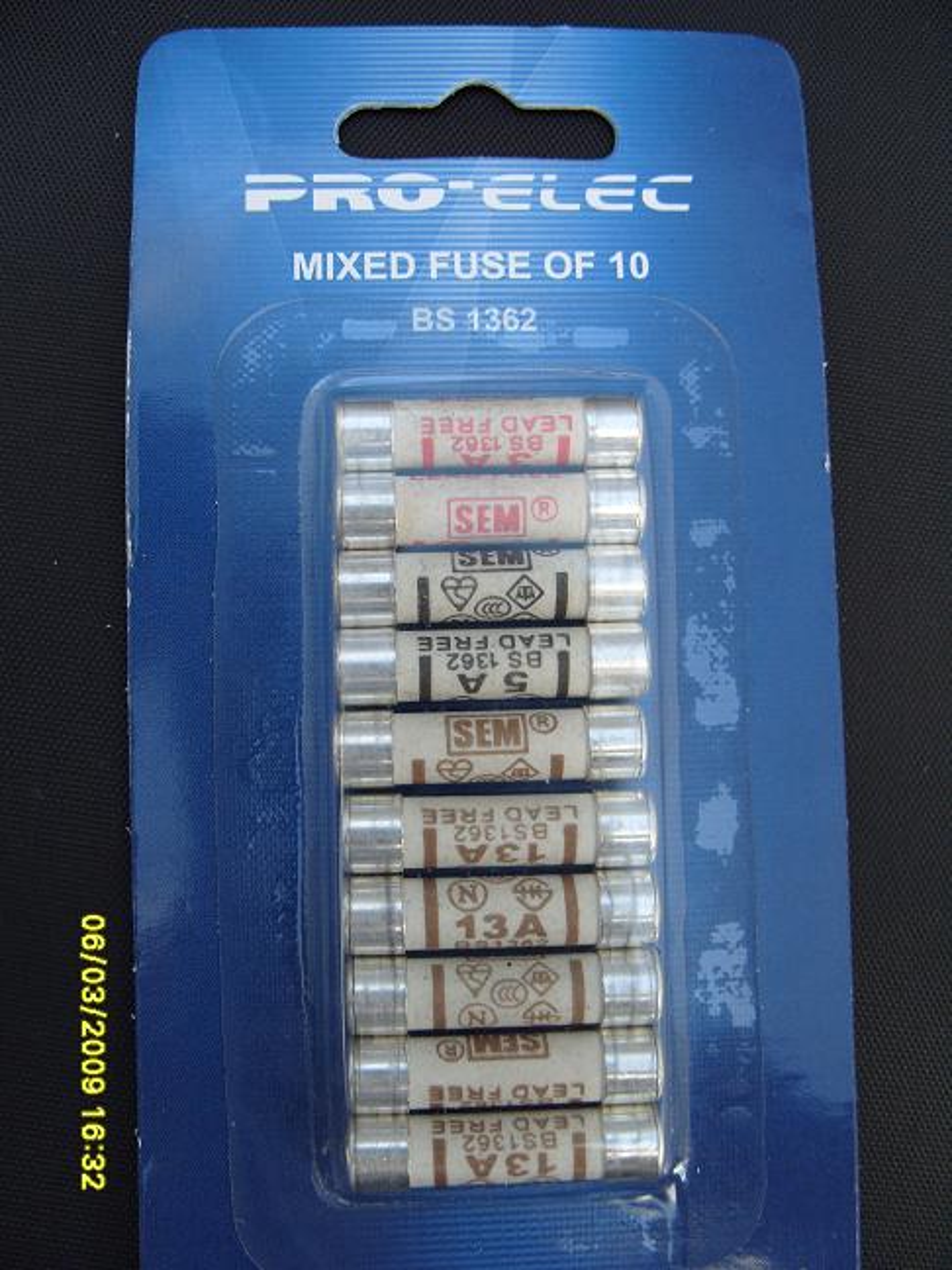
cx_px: 476
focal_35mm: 35
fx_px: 1283
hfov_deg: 40.7
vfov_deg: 52.6
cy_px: 635
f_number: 3.1
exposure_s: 1/90
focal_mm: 7.8
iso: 80
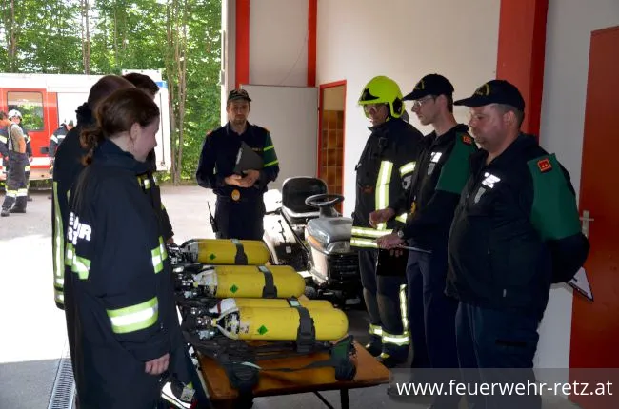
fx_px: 643
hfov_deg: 51.4
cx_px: 310
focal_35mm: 38
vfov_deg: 35.3
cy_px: 204
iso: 200
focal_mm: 25
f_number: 4
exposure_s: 1/125
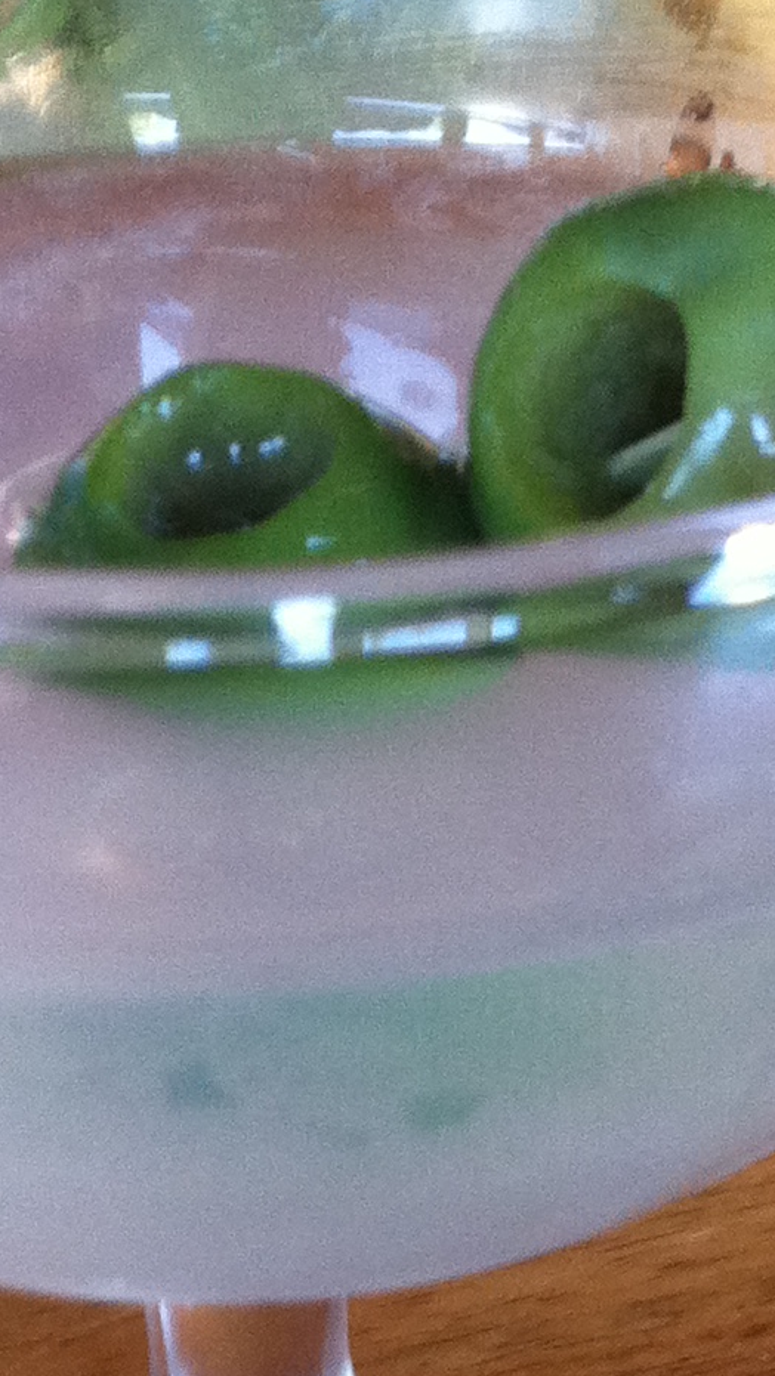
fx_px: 3871
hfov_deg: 11.4
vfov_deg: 19.9
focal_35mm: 106
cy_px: 1120
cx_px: 461
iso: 160
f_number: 2.8
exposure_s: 1/15
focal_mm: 3.85
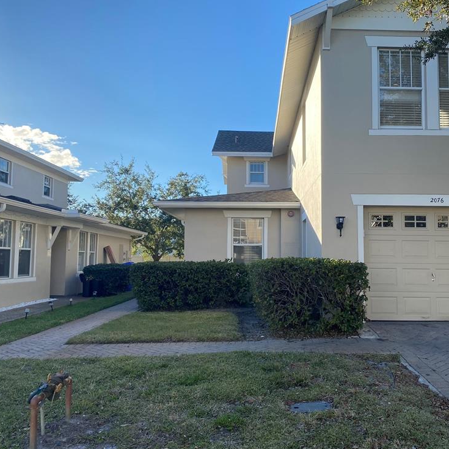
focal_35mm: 32
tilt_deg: +4.0
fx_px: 470
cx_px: 285
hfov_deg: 50.5
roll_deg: +0.6
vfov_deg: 51.1
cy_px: 224
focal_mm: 4.25
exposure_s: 1/1565
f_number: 1.8
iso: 32
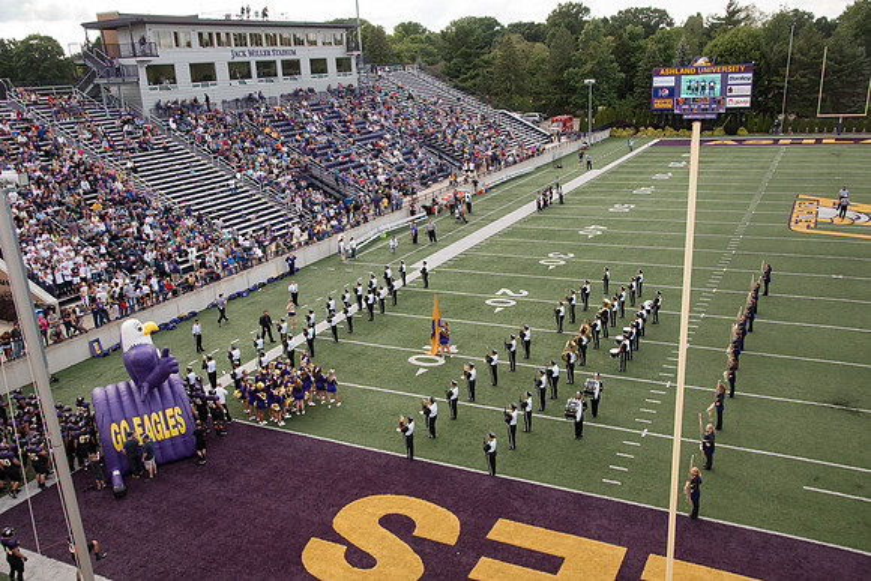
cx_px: 436
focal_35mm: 31
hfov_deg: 60.3
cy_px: 290
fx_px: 750
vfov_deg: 42.3
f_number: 6.3
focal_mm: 31
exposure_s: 1/640
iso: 500
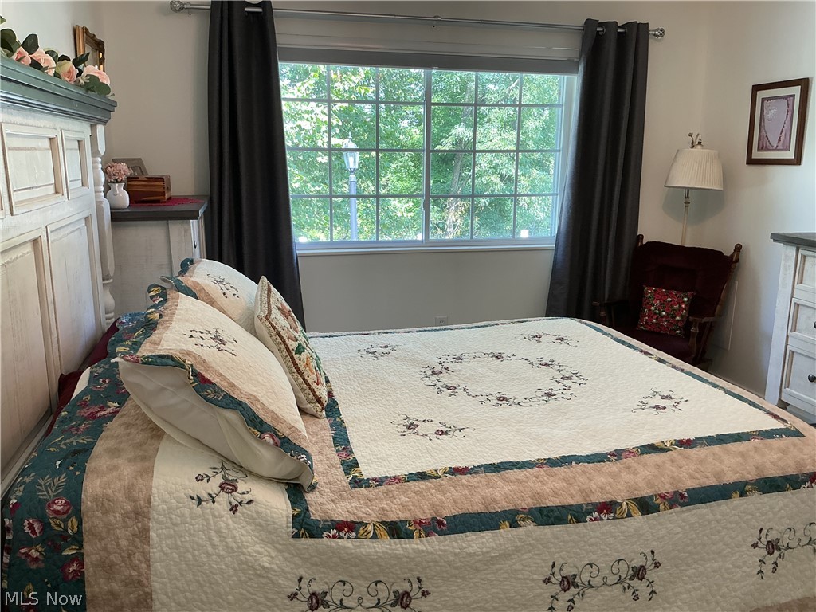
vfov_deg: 48.2
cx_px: 408
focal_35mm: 29
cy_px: 306
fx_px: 684
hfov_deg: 61.7
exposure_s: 1/120
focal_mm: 3
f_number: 1.8
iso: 64
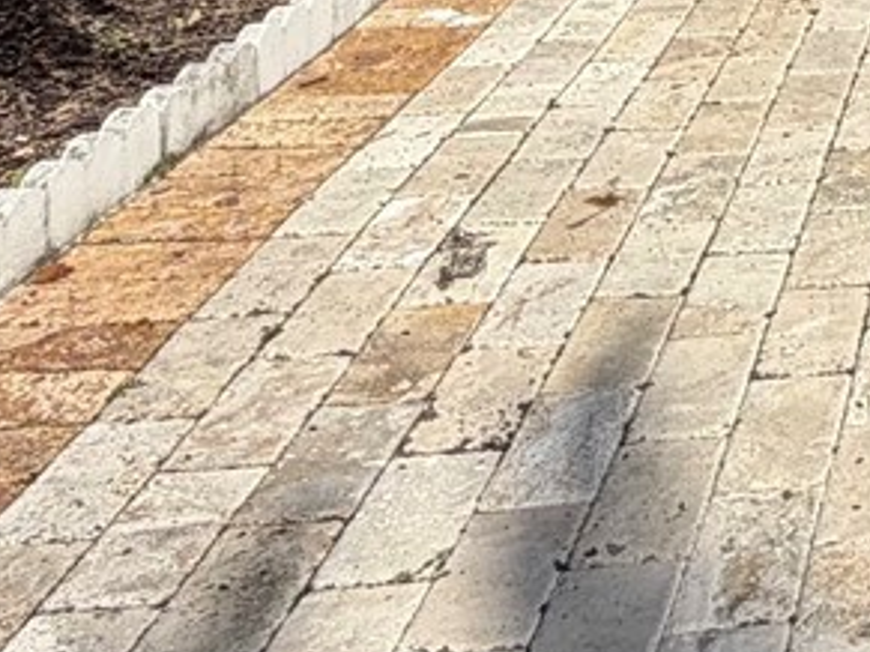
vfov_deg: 15.9
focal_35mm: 77
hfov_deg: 20.7
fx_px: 1934
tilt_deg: -0.6
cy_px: -571
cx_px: 1387
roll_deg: +0.2
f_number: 2.2
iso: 20
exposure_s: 1/1068
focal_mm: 2.22
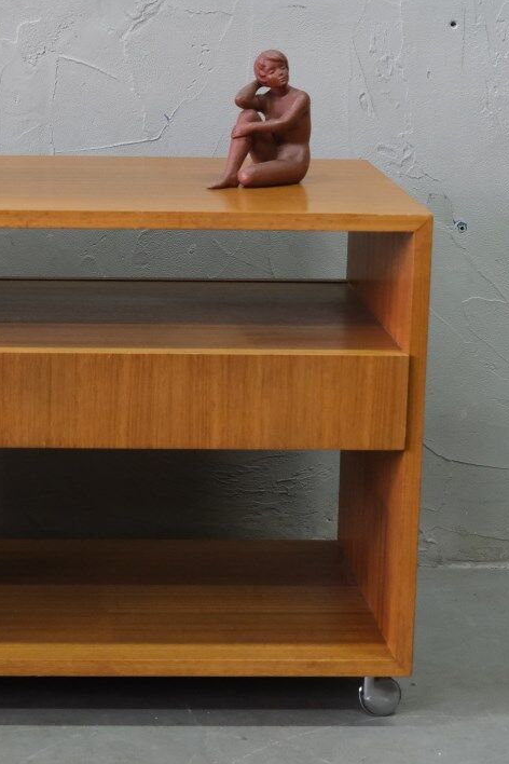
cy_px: 342
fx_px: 2057
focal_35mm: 97
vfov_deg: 21.0
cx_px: 59
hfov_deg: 14.0
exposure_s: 1/52
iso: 3200
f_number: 4
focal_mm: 35.8
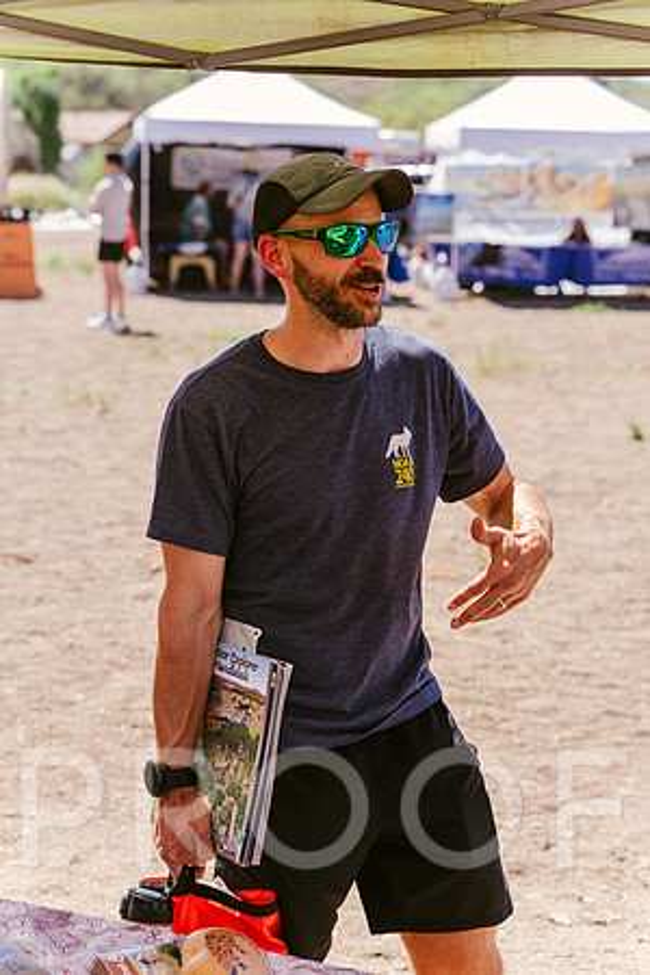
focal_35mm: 70
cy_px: 488
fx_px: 1896
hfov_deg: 19.5
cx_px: 325
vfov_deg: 28.8
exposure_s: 1/4000
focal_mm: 70
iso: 2500
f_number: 5
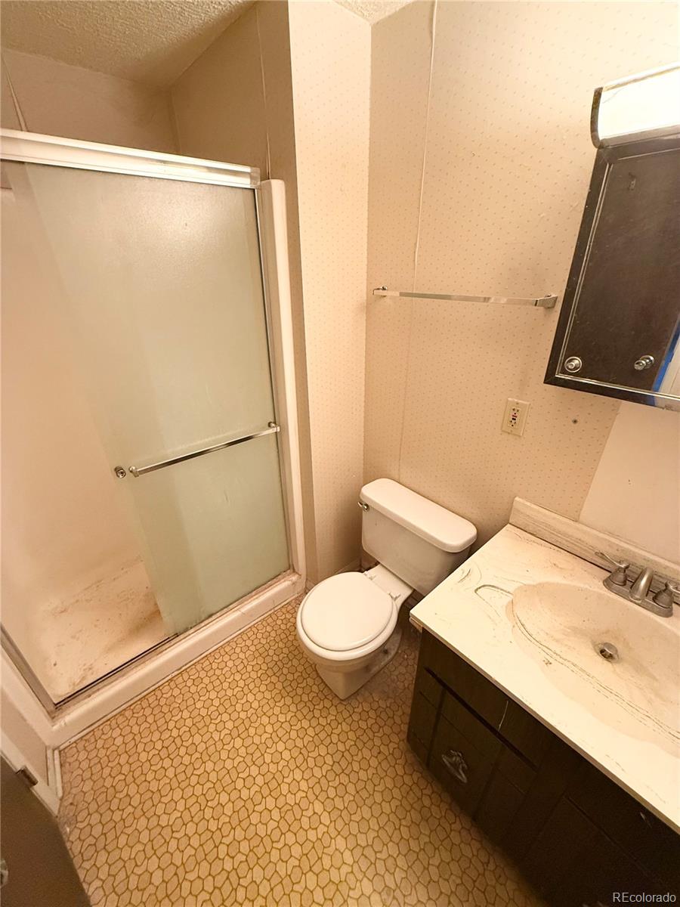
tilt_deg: -27.1
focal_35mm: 14
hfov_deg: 85.7
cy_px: 454
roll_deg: +0.2
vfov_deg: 102.1
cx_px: 340
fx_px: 367
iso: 400
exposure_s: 1/60
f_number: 2.2
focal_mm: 2.22
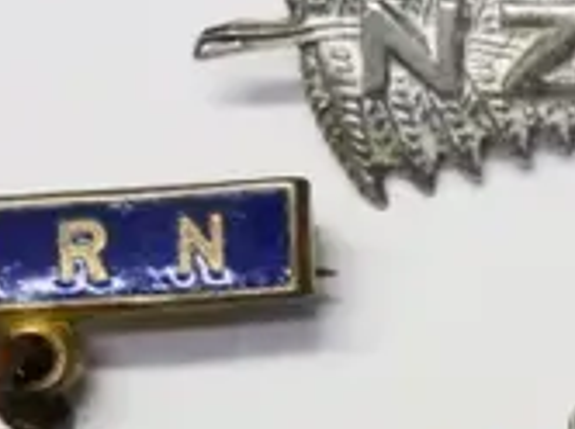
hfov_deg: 7.7
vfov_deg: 6.0
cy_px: 322
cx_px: 1091
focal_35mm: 247
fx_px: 4097
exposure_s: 1/320
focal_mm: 20
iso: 3200
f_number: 4.9
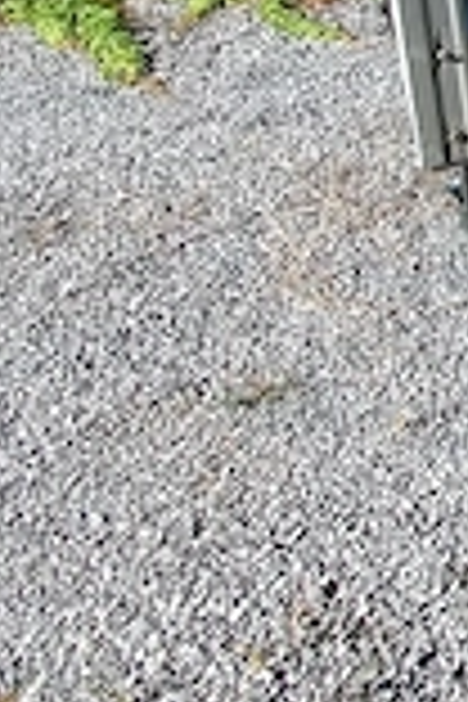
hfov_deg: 13.8
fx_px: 1014
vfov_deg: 32.0
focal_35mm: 52
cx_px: 1215
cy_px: -135
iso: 40
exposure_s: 1/653
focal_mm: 1.42
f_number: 2.2
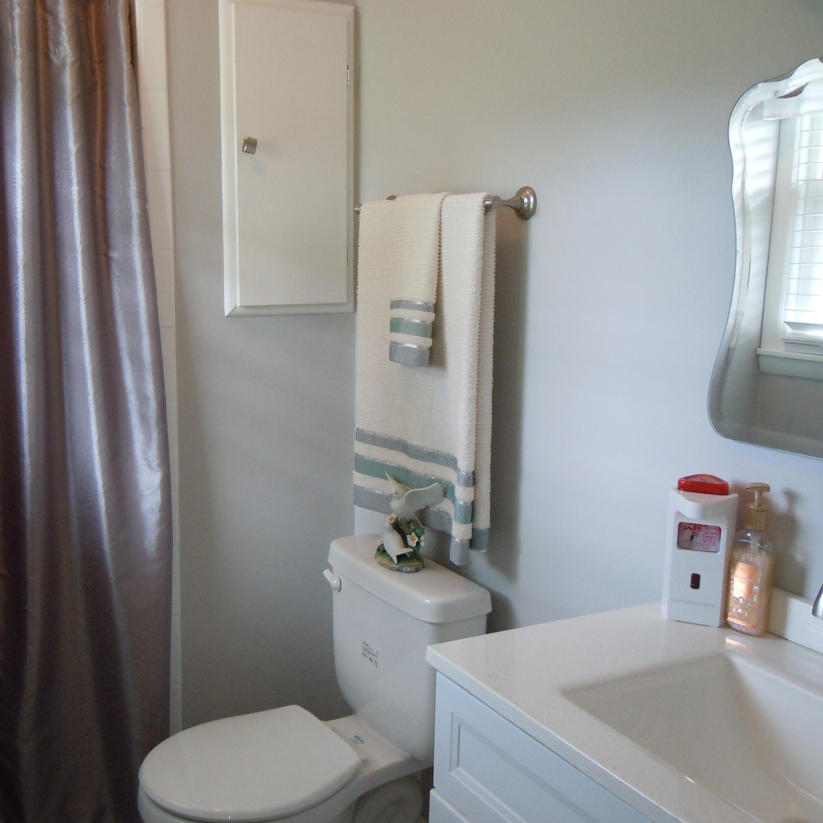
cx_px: 312
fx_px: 968
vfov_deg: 46.0
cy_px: 410
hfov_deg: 45.7
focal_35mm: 36
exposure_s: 1/40
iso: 400
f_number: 3.5
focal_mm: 5.4
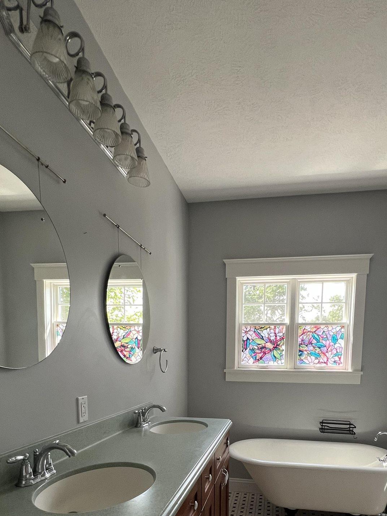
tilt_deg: -7.6
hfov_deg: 63.3
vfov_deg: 72.4
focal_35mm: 21
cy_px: 399
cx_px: 214
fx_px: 313
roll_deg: -0.2
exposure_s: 1/99
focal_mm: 1.57
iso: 125
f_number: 1.8
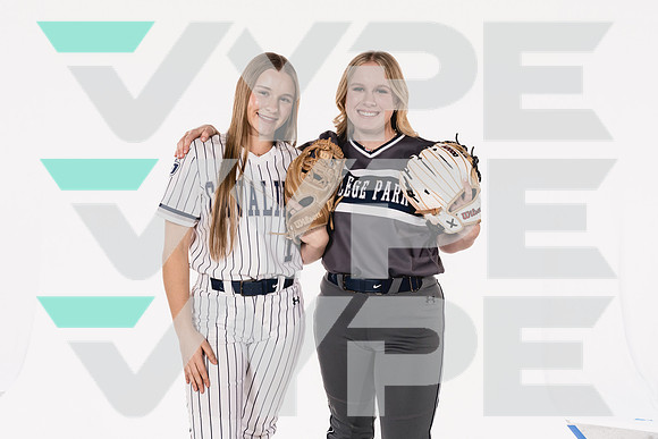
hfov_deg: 50.7
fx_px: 695
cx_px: 329
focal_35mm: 38
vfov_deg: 35.1
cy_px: 220
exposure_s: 1/250
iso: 800
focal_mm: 38
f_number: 8
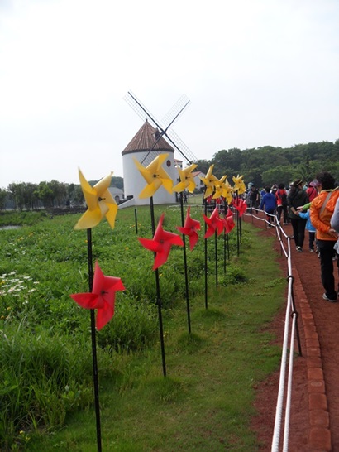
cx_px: 170
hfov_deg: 40.7
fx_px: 457
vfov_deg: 52.6
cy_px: 226
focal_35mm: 35
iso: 80
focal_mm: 6.3
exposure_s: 1/250
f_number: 7.6
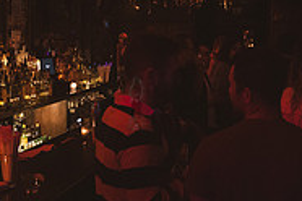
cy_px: 102
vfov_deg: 18.2
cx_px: 135
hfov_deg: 27.0
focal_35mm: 75
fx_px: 629
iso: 10000
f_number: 3.2
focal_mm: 24
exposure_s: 1/160
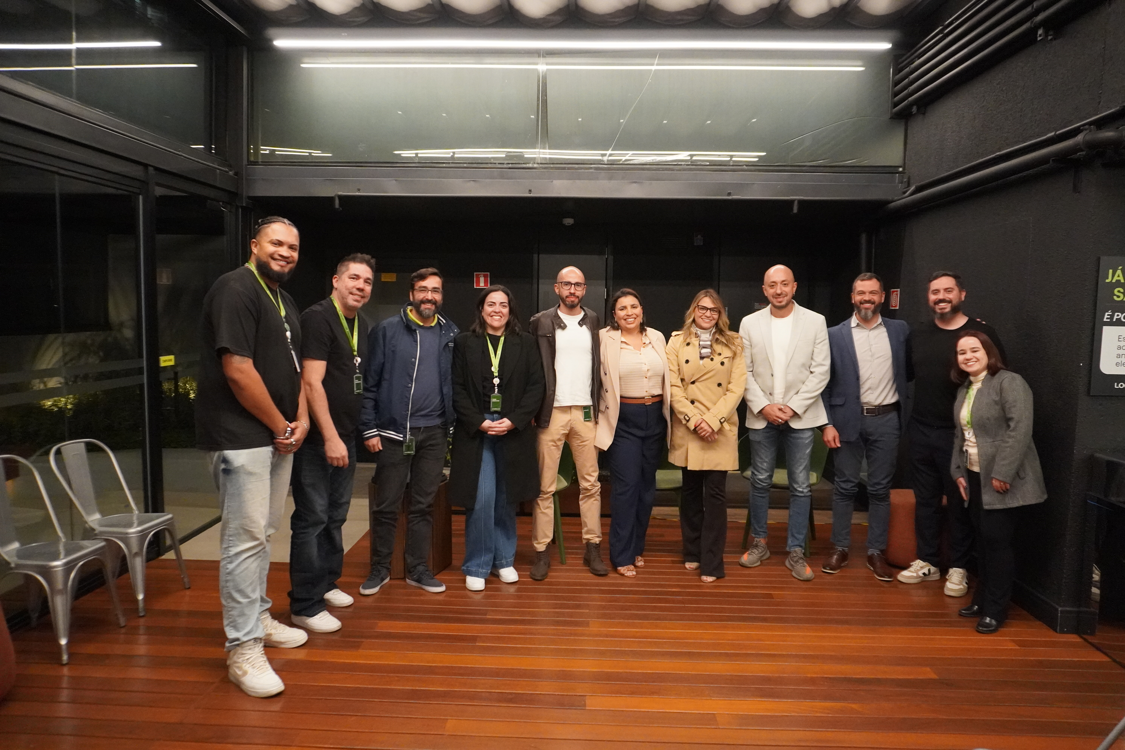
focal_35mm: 24
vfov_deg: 53.1
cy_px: 375
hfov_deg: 73.7
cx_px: 562
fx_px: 750
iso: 5000
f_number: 4
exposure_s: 1/160
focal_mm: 16
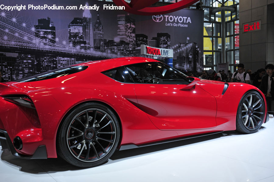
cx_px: 137
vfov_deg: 34.1
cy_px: 91
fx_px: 296
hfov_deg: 49.6
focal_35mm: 39
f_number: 7.1
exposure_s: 1/100
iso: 400
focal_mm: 26
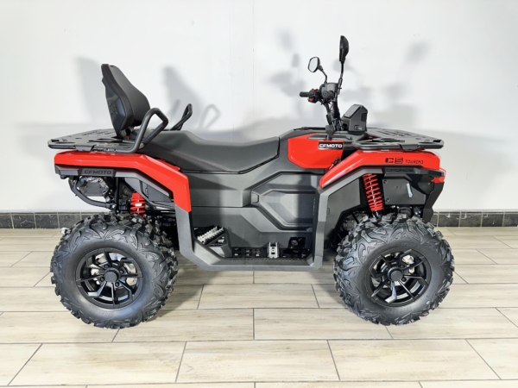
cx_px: 259
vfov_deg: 56.8
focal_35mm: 24
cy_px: 194
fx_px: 359
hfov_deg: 71.6
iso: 125
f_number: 1.78
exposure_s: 1/100
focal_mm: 6.86
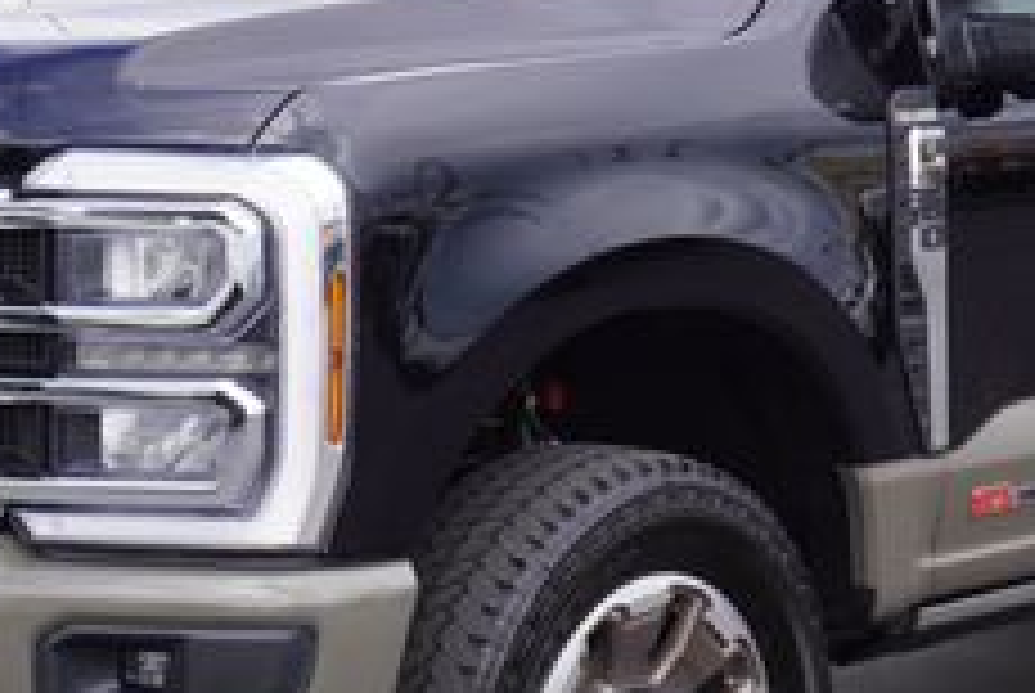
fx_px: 3598
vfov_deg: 11.0
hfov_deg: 16.3
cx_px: 648
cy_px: 400
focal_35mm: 125
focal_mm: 30
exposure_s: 1/100
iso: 100
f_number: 8
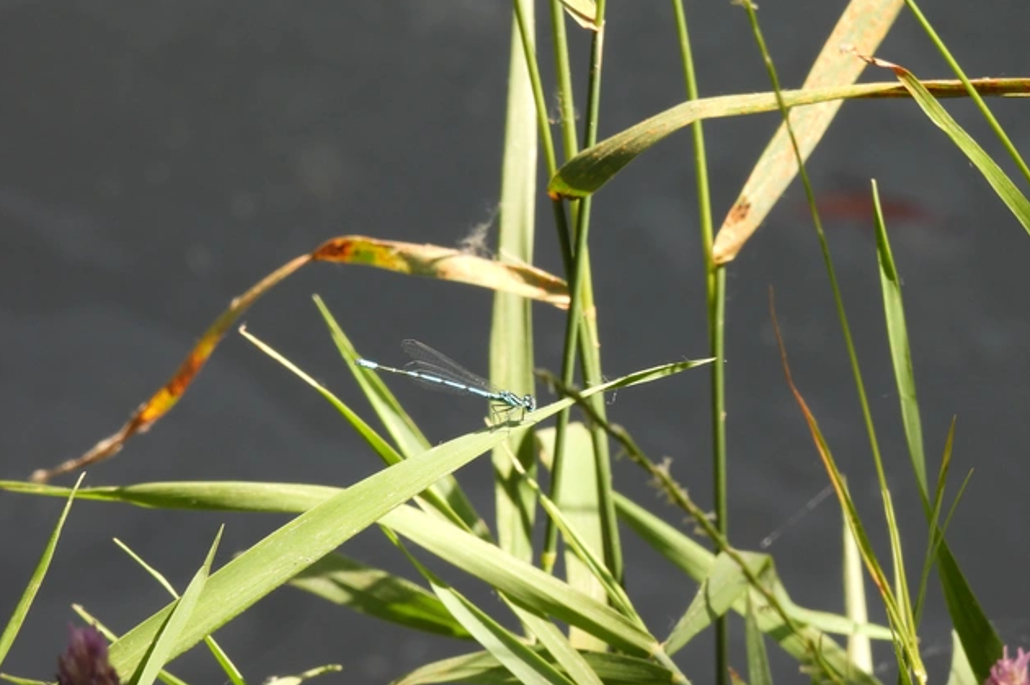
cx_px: 511
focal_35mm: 475
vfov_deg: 2.9
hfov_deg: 4.3
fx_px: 13583
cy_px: 385
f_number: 6.3
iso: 100
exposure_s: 1/100
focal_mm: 80.3
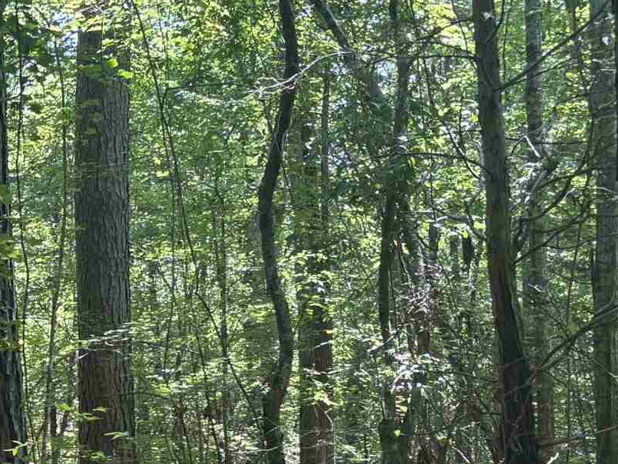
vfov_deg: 14.7
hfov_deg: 18.5
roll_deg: +2.5
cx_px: -181
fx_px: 1767
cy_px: 474
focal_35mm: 99
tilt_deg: +0.7
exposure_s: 1/121
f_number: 1.6
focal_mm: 5.96
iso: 80
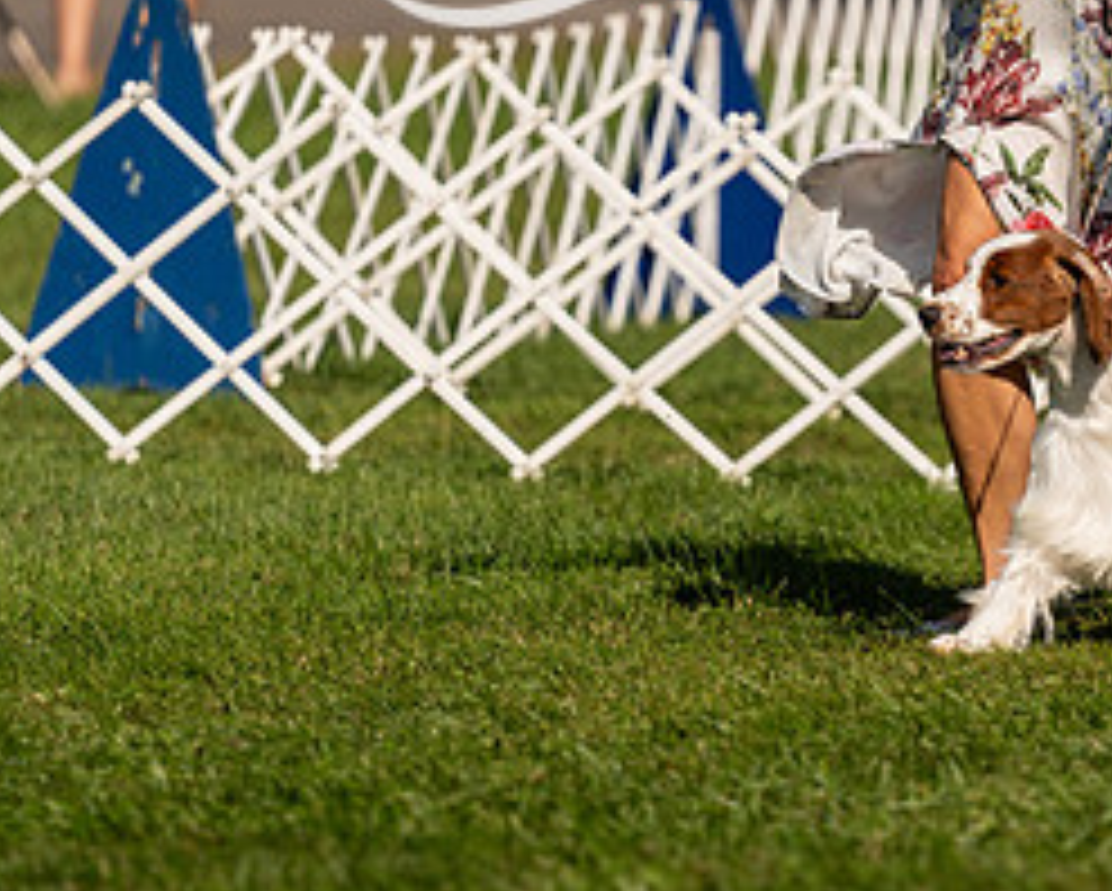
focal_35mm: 513
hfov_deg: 3.8
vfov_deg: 3.0
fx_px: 16897
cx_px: 1105
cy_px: 122
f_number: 3.2
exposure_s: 1/2500
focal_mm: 200
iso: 100
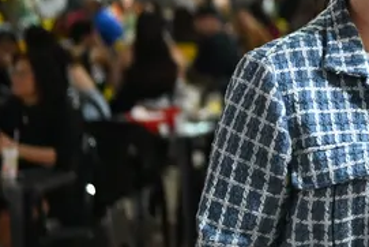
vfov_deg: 8.8
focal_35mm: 155
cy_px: -15
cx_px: 656
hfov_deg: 12.2
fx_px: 1590
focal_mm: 35
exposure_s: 1/200
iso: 1250
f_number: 1.4
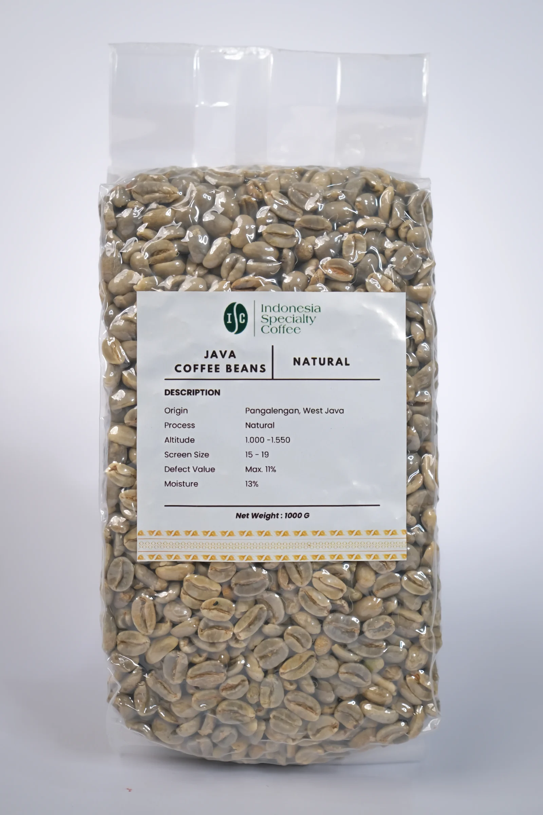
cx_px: 272
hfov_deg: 37.9
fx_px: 792
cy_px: 408
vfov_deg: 54.4
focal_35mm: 35
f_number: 3.2
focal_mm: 23
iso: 250
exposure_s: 1/160
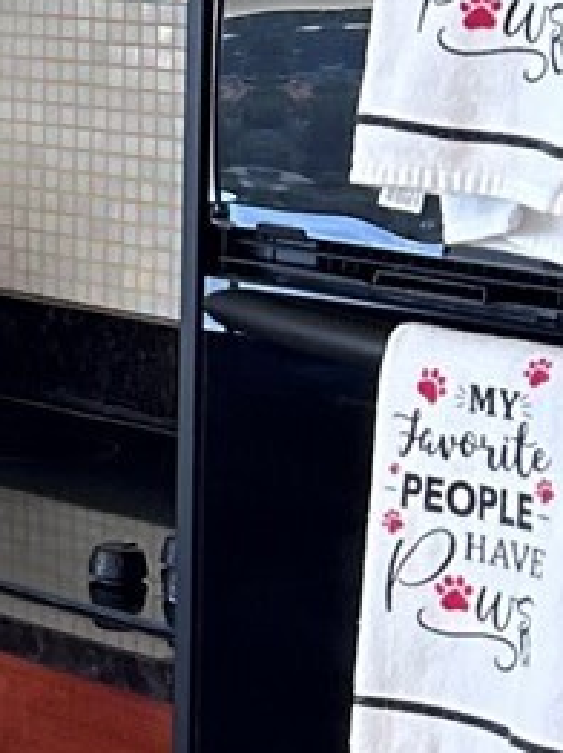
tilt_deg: -3.7
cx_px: -853
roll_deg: -0.5
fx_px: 3454
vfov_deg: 12.3
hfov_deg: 8.4
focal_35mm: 159
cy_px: 49
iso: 100
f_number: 1.5
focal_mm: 5.7
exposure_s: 1/121
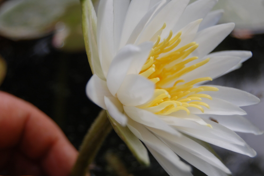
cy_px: 71
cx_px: 123
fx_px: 437
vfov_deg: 22.7
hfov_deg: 33.6
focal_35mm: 60
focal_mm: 31
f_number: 4.5
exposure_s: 1/1000
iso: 200
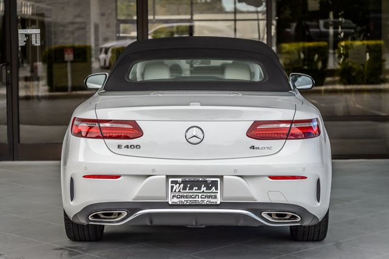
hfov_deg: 22.0
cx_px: 192
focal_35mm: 93
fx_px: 1003
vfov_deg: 14.7
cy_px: 130
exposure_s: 1/6400
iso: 400
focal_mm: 70
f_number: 4
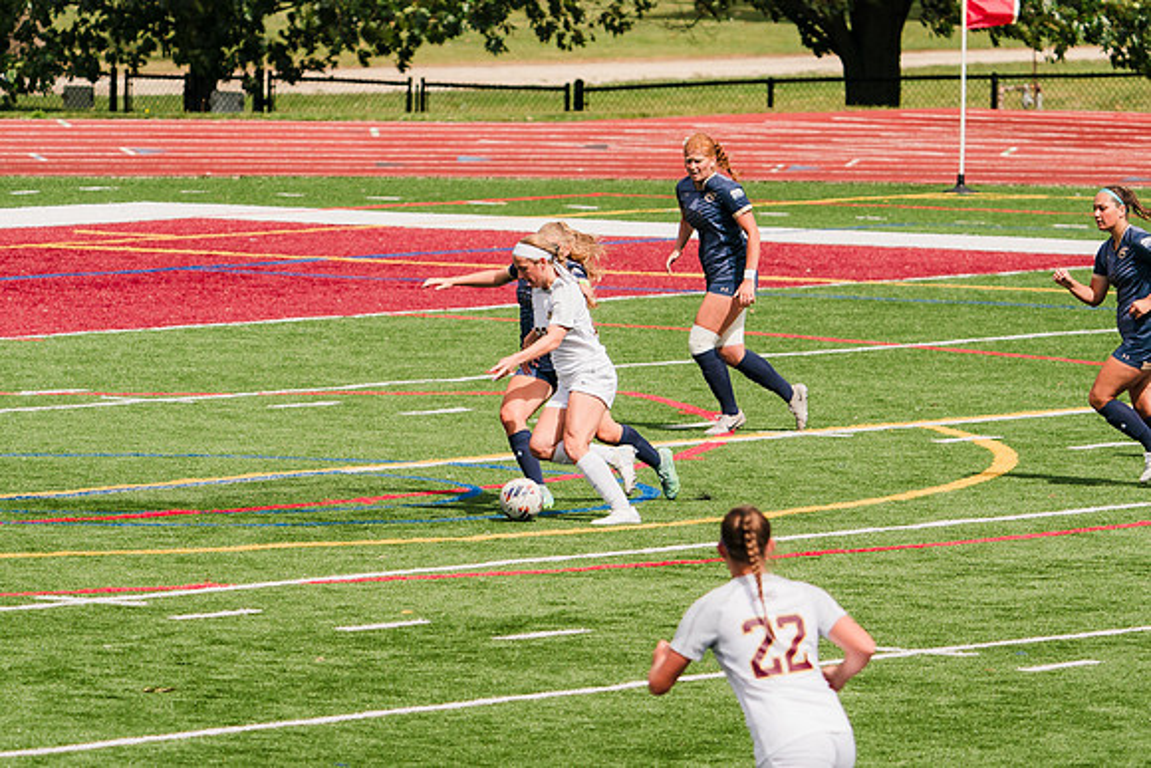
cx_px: 638
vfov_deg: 3.6
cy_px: 416
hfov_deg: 5.3
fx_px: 12359
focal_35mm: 386
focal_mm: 257
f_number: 5.6
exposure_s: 1/1600
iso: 200
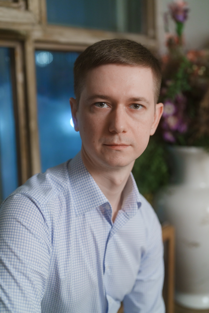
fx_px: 435
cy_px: 156
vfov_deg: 39.6
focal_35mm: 50
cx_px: 104
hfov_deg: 27.0
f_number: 2.2
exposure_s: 1/80
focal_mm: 50
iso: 1000
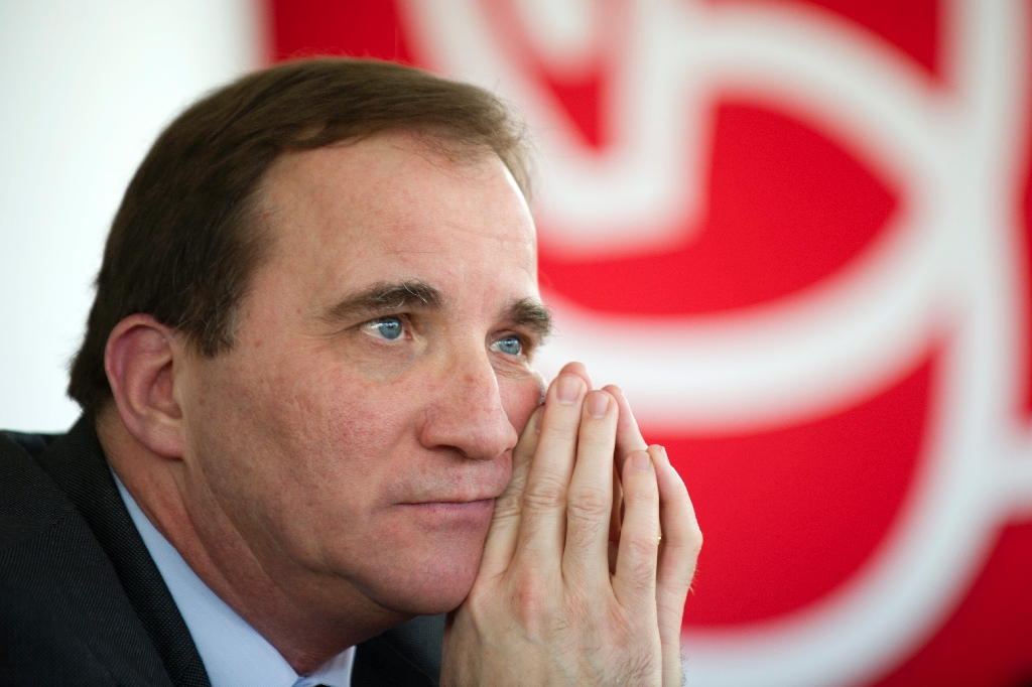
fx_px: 5731
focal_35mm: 200
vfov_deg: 6.9
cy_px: 344
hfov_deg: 10.3
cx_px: 516
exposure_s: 1/250
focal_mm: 200
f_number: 2.8
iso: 640
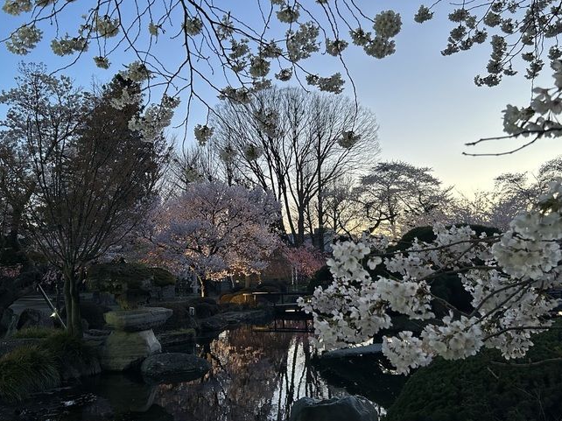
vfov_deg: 42.9
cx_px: 271
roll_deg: +2.3
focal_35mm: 33
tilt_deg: +6.1
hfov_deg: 55.4
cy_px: 211
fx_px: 536
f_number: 1.5
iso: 160
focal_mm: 5.7
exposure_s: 1/60
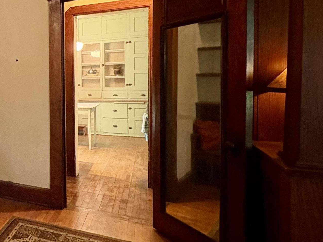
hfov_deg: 40.6
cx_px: -51
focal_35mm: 34
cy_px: 89
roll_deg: +2.1
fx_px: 317
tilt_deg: -2.8
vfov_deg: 41.5
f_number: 2.2
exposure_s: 1/40
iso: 1000
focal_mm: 2.22
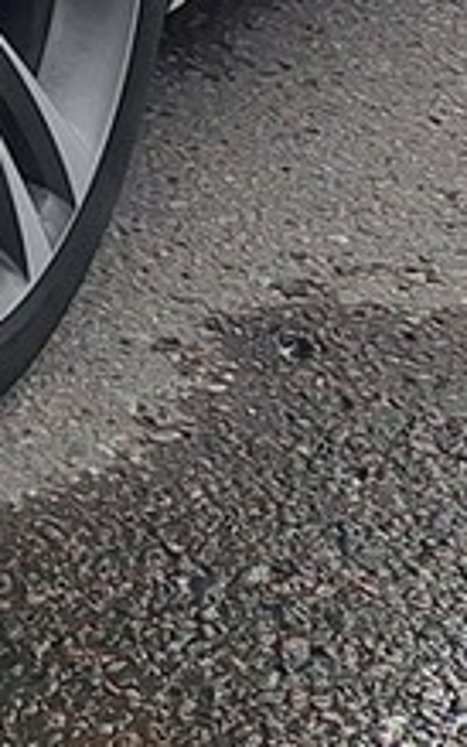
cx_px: -535
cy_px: -655
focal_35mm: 160
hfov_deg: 7.8
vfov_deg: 11.9
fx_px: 3256
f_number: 1.8
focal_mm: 5.54
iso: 40
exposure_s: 1/2933
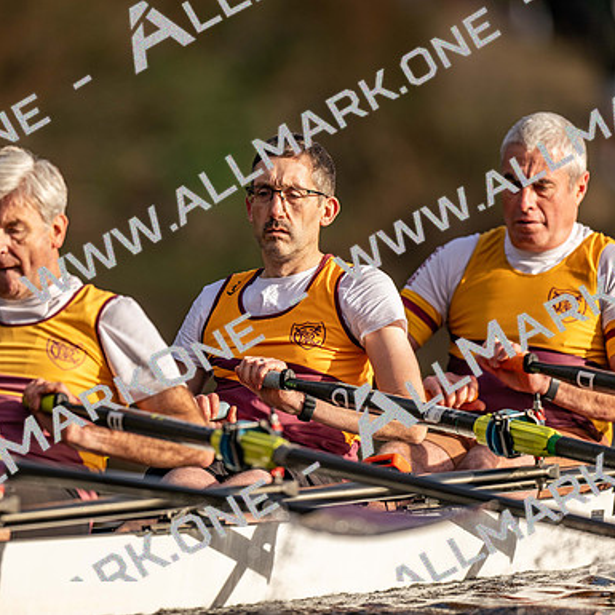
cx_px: 217
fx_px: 15457
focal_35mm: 769
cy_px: 308
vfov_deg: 2.3
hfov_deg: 2.3
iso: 250
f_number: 4
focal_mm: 600
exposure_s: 1/2500
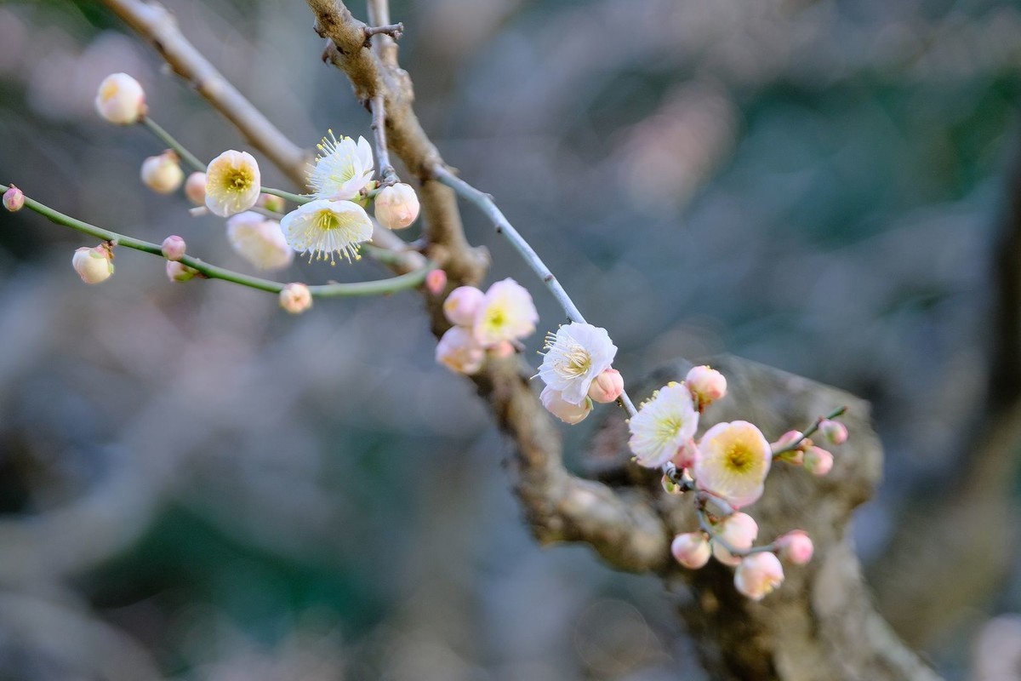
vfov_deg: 6.8
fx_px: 5757
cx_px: 510
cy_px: 340
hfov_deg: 10.1
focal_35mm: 203
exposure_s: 1/70
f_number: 5.6
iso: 640
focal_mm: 135
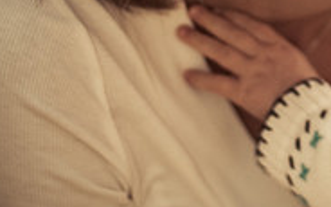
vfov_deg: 5.4
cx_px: 423
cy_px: -32
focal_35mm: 241
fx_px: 2174
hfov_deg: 8.6
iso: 160
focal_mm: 50
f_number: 2
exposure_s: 1/640
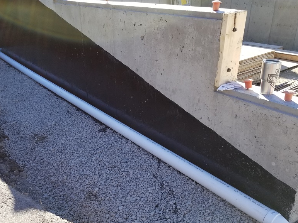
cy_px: 132
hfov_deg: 53.4
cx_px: 113
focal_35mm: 34
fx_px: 293
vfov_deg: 41.6
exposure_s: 1/608
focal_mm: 4.25
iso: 50
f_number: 1.7
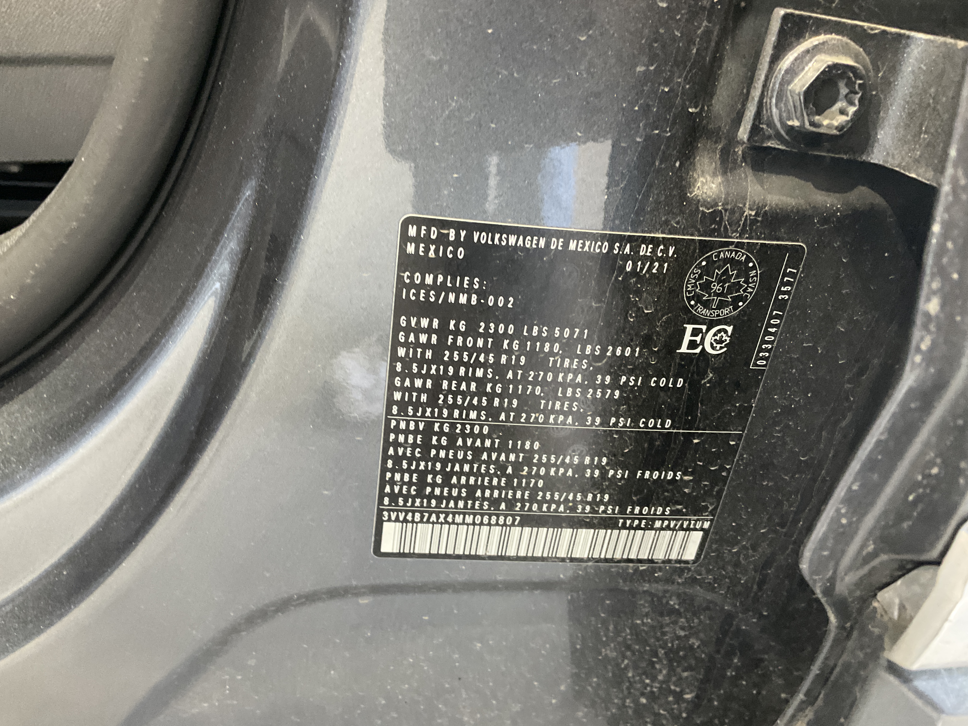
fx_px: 811
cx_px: 484
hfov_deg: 61.7
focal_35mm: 29
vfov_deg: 48.2
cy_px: 363
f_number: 1.8
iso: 250
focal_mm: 3
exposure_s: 1/30
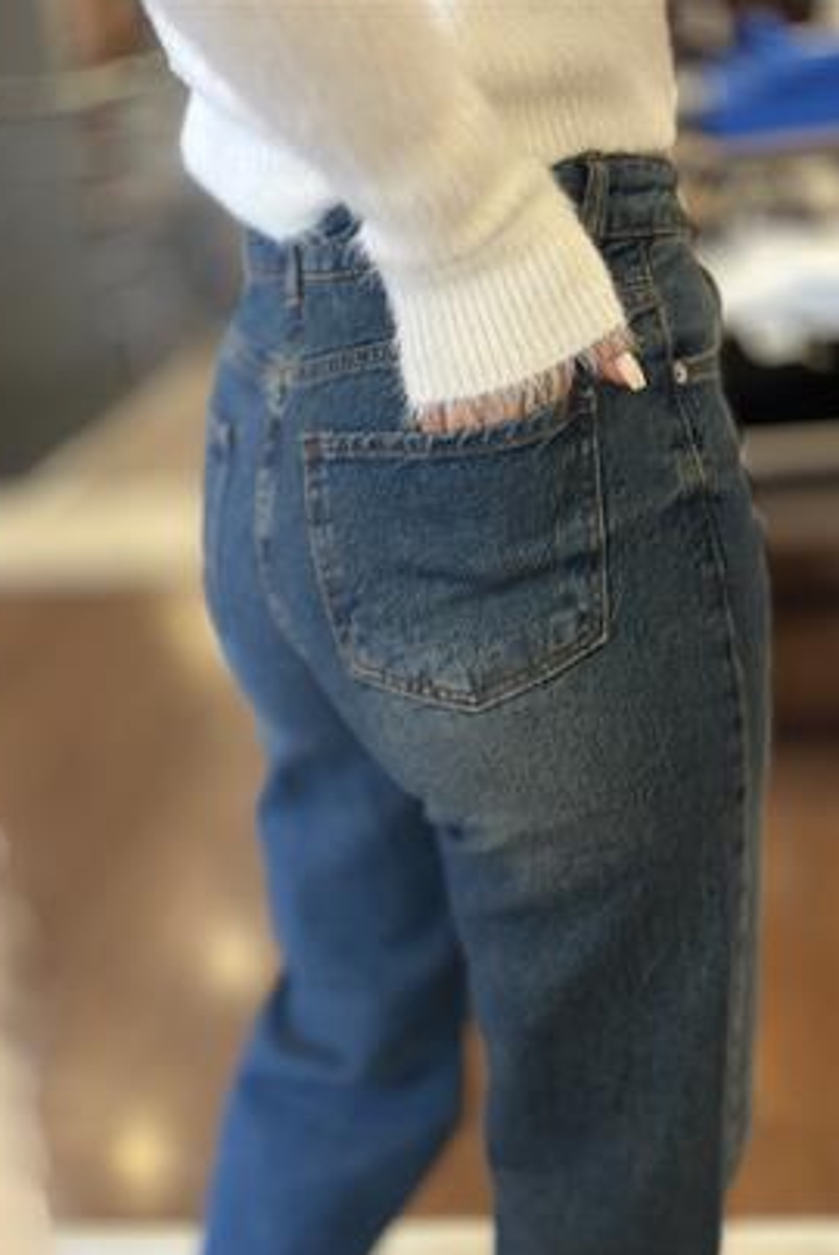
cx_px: 438
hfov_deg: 26.5
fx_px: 1780
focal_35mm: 51
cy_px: 638
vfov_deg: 38.9
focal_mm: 6.86
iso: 125
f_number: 1.78
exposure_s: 1/50
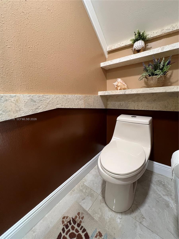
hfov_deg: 89.9
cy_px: 120
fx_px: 90
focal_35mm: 13
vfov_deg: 106.2
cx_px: 90
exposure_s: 1/60
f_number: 1.8
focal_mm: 1.57
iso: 400
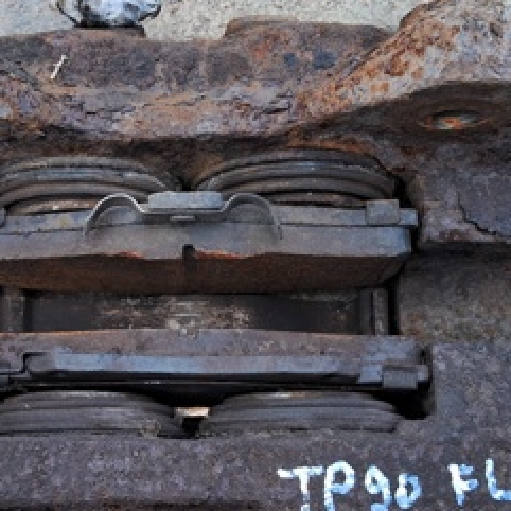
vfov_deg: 28.1
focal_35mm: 61
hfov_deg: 27.9
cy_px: 309
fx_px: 1019
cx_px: 155
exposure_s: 1/100
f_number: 1.8
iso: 40
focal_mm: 3.98
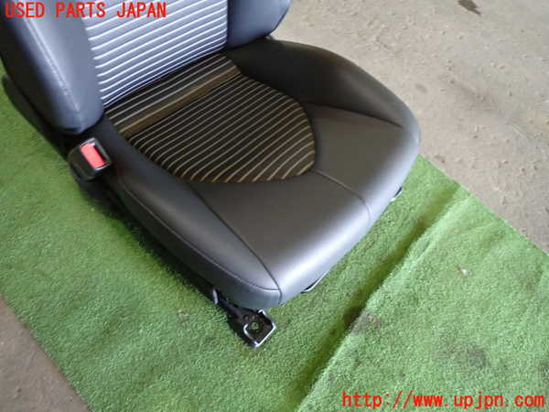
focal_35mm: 25
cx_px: 274
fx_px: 396
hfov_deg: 69.4
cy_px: 206
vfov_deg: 54.9
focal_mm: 4.5
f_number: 2
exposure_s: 1/30
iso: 320
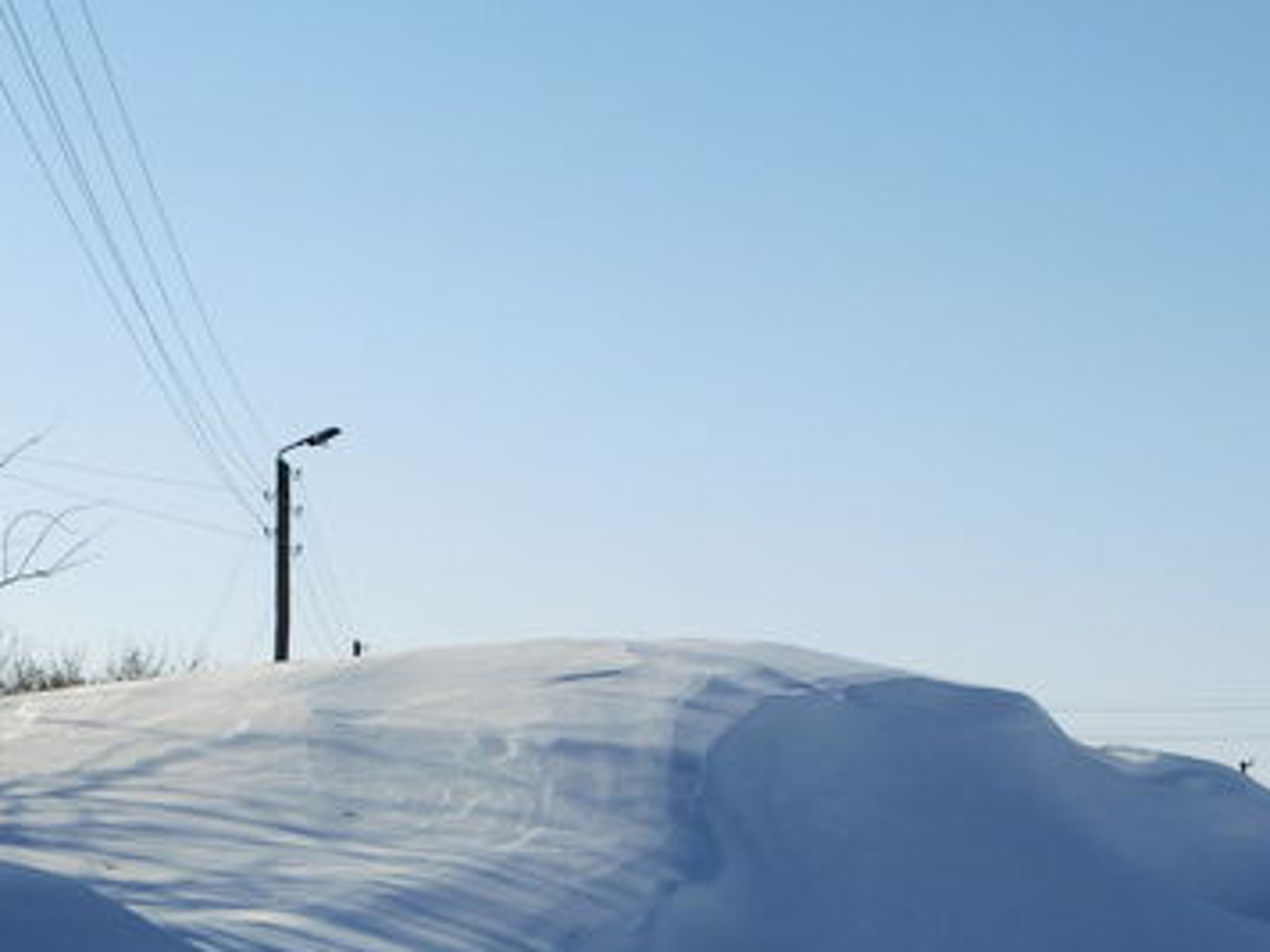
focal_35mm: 101
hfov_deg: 19.4
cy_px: 943
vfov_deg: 14.4
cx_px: 771
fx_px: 3706
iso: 80
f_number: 10.1
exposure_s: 1/320
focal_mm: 7.15
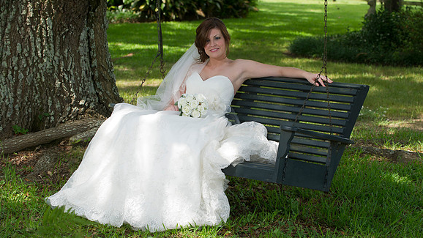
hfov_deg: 20.8
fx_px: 1155
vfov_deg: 11.8
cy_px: 129
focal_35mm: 103
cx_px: 212
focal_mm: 98
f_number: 5
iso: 500
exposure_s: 1/320
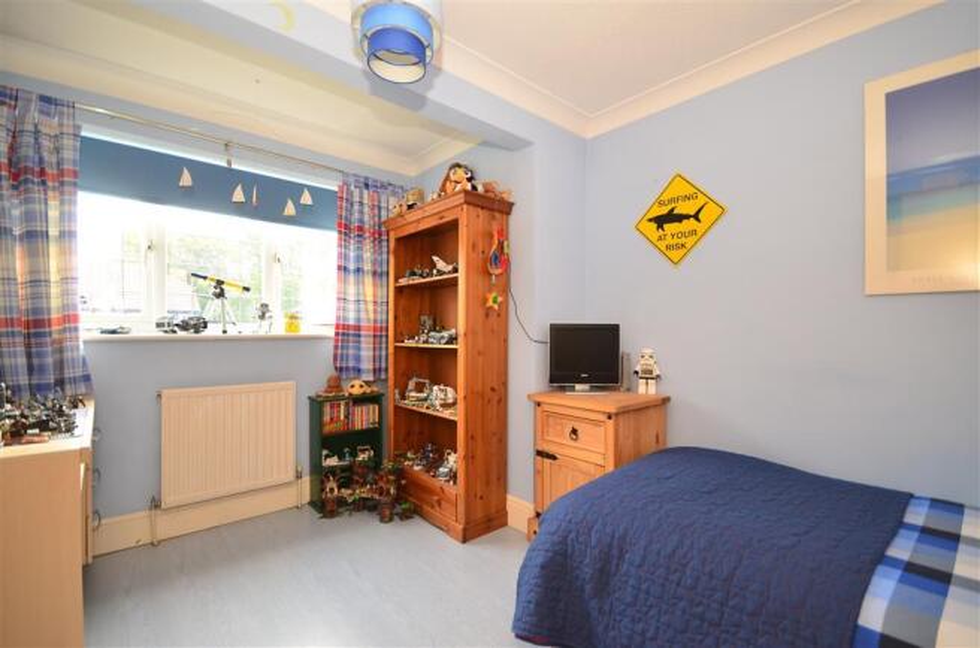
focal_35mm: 15
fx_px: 407
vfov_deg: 77.0
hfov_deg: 100.5
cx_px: 490
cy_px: 324
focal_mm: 10
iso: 200
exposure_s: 1/15
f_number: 5
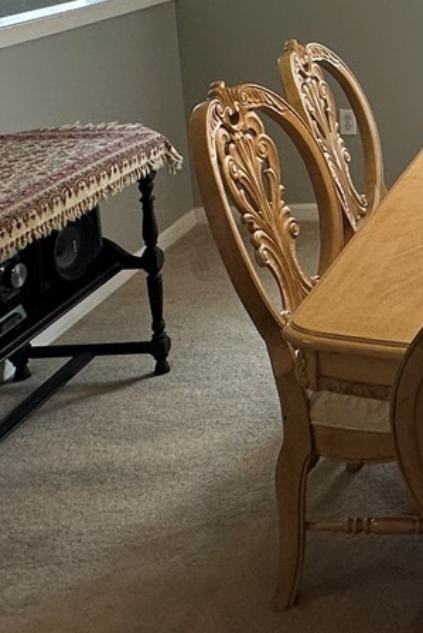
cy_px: 0
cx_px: 686
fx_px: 916
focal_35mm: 52
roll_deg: +0.1
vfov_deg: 34.7
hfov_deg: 20.8
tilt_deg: -7.9
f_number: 2.2
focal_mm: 2.22
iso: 50
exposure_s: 1/120
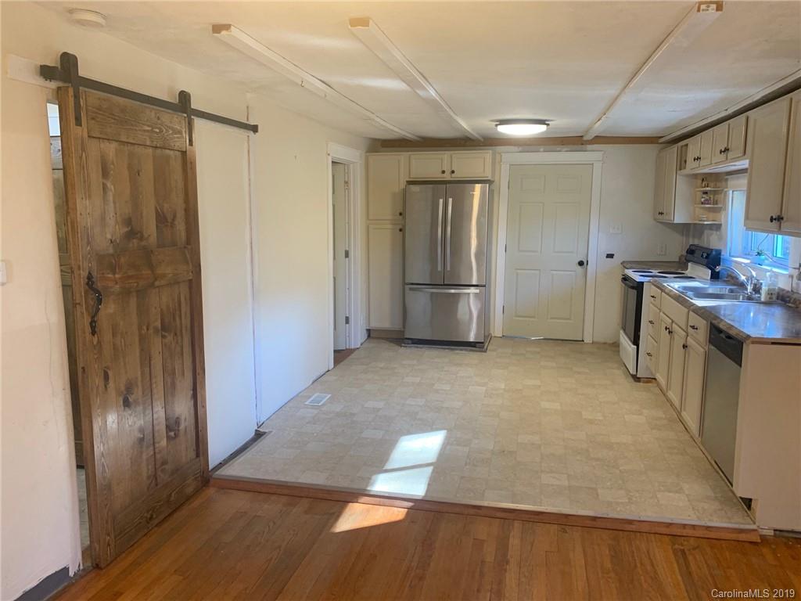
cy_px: 300
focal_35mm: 26
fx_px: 602
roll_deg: -0.5
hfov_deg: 67.3
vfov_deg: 53.1
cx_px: 400
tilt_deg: -8.4
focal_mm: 4.25
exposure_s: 1/60
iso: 100
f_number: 1.8
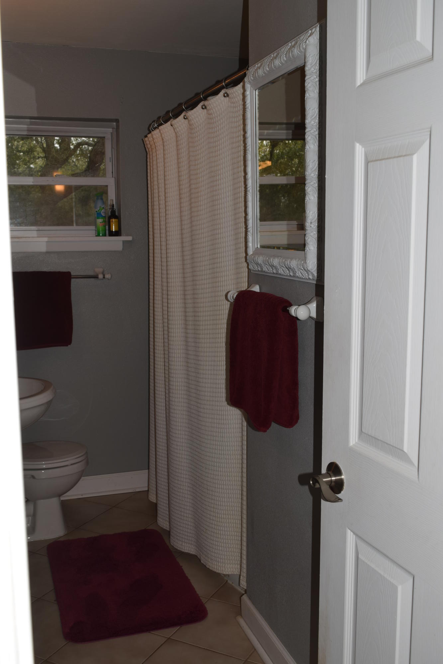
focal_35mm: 38
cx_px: 222
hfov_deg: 35.5
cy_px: 332
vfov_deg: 51.3
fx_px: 692
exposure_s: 1/60
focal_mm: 25
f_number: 8
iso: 100
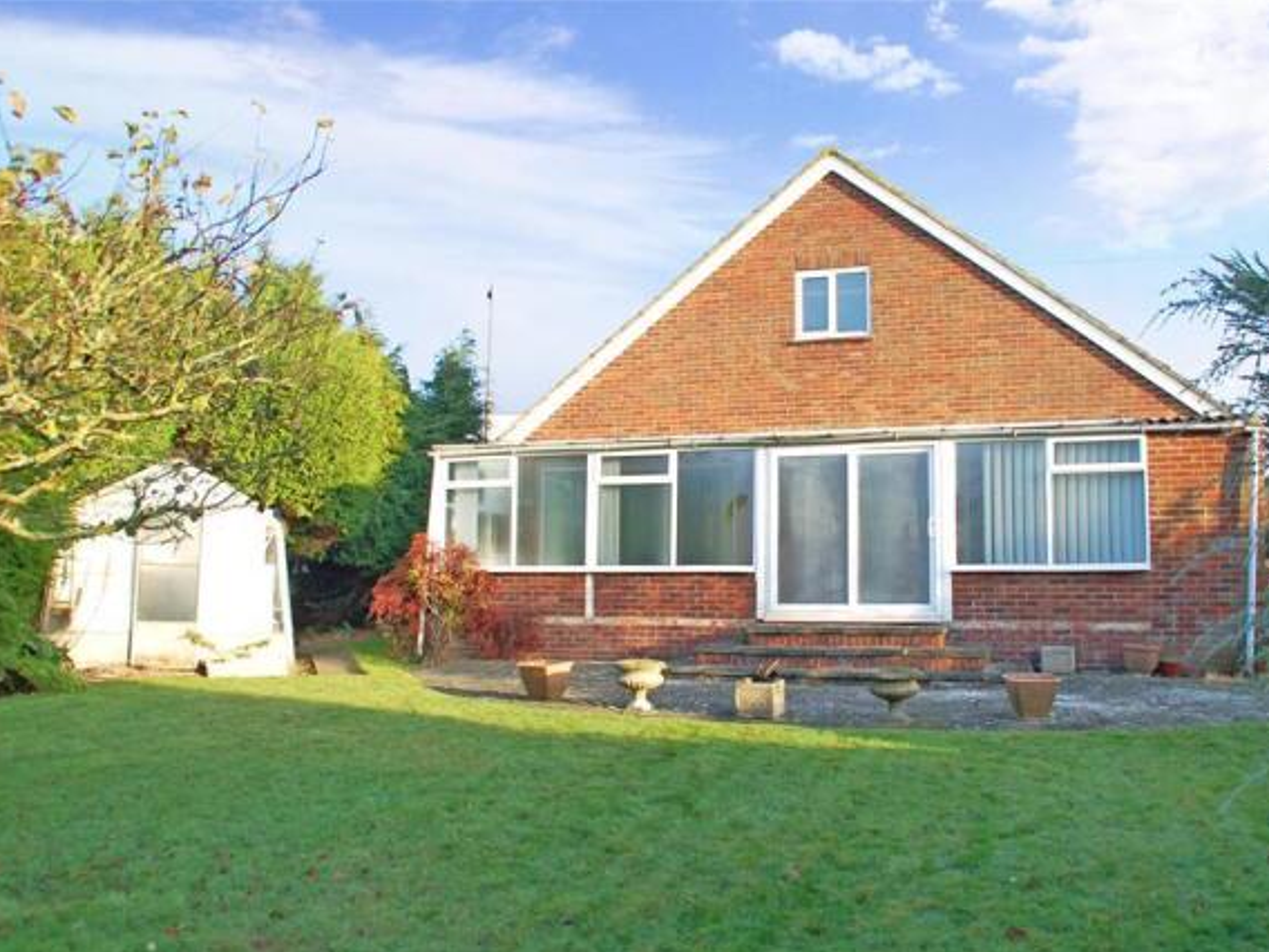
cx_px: 677
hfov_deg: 59.9
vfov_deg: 46.8
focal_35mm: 30
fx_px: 1100
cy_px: 486
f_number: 6.3
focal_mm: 18
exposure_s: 1/160
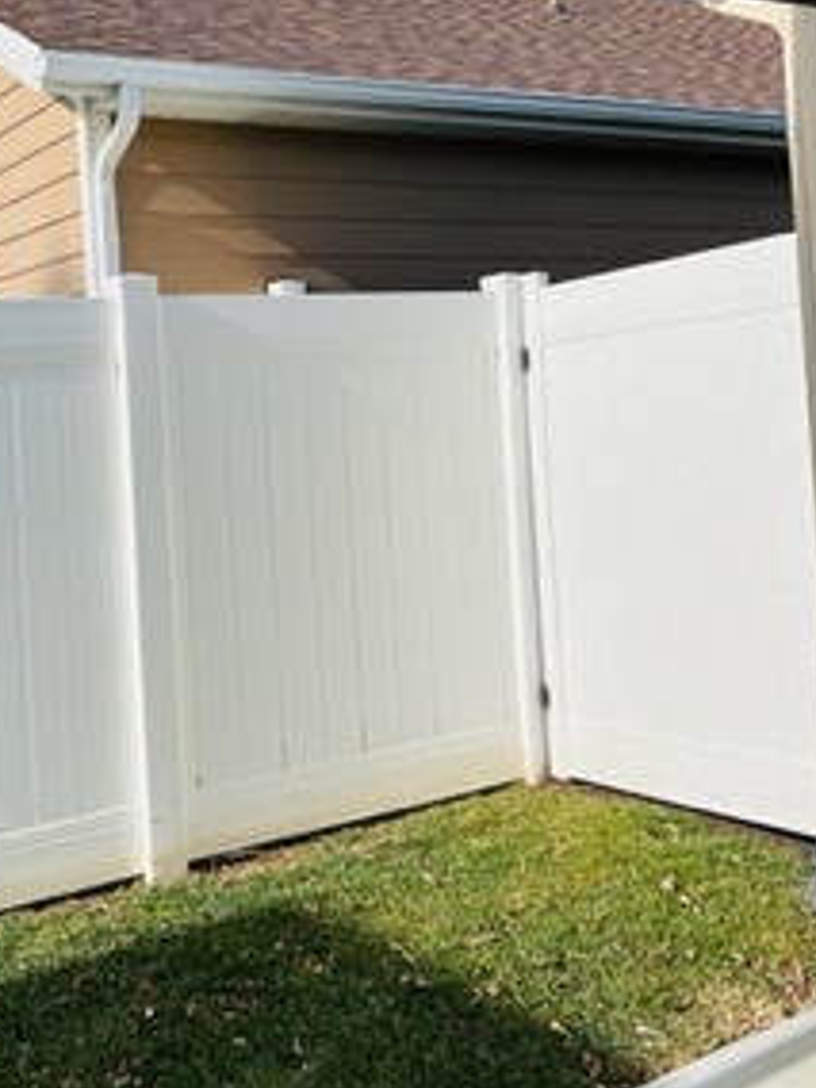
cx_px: 295
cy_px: 364
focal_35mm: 44
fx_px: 1383
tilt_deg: +1.9
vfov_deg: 42.4
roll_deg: +3.1
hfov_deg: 32.7
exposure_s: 1/4630
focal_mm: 5.7
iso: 50
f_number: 1.5
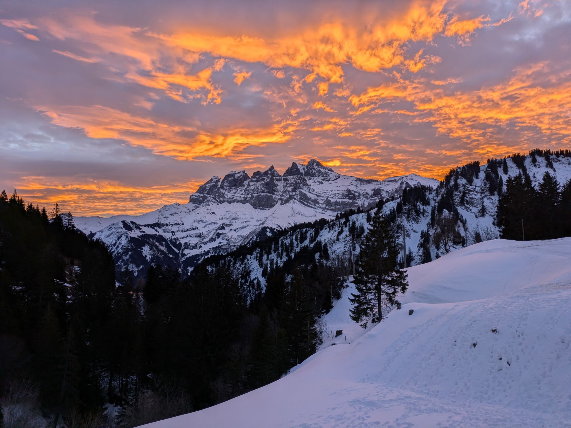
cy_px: 214
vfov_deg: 54.9
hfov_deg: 69.4
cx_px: 286
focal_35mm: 25
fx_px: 412
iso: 42
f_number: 1.89
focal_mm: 5.43
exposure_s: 1/245
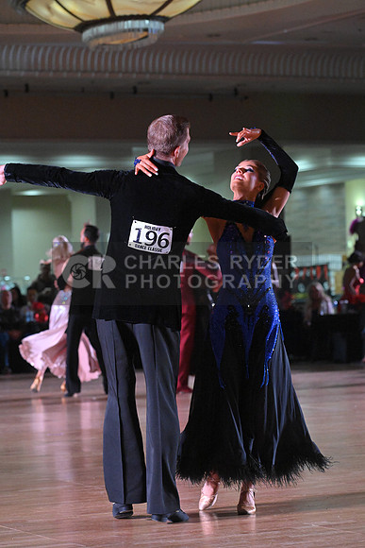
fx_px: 1900
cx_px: 182
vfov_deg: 16.4
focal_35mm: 125
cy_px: 274
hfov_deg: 11.0
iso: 6400
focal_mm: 125
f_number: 5.6
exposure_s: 1/400
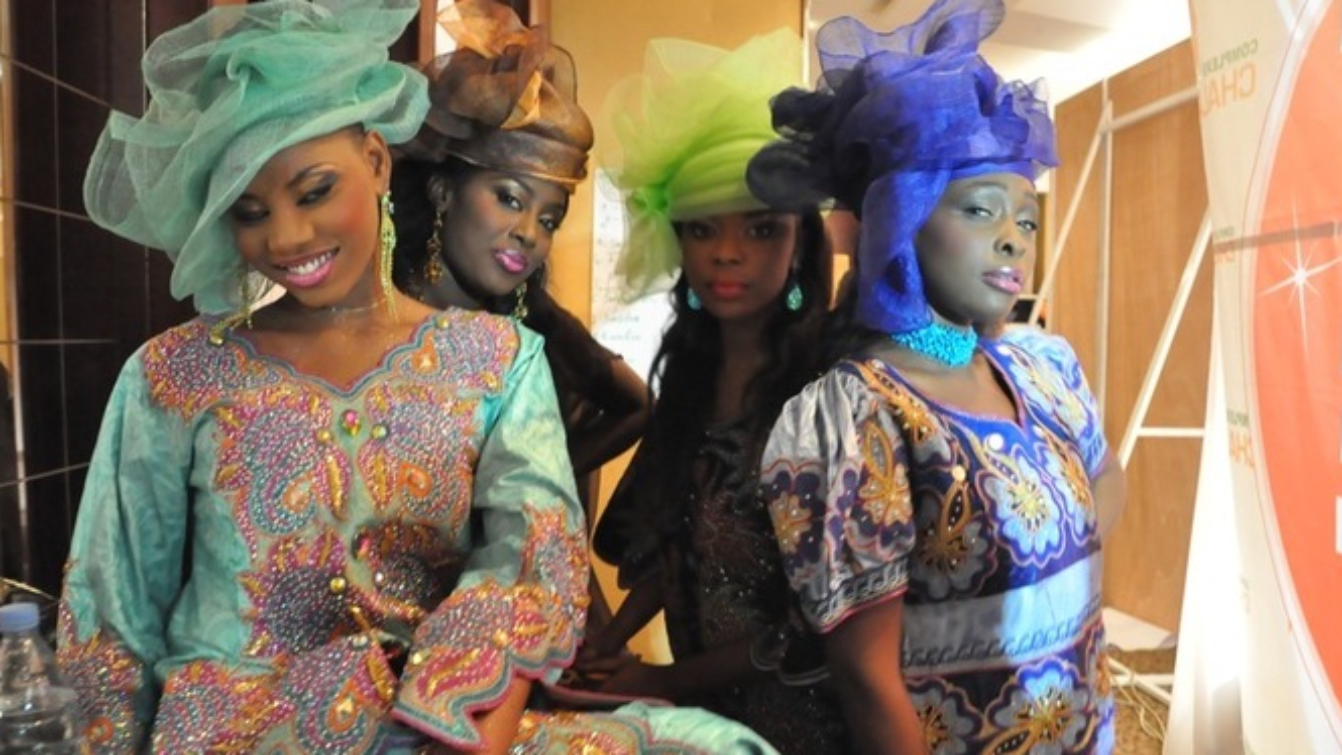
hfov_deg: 31.9
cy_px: 432
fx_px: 2348
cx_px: 680
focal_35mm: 66
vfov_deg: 18.2
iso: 3200
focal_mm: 40
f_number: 5
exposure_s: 1/30
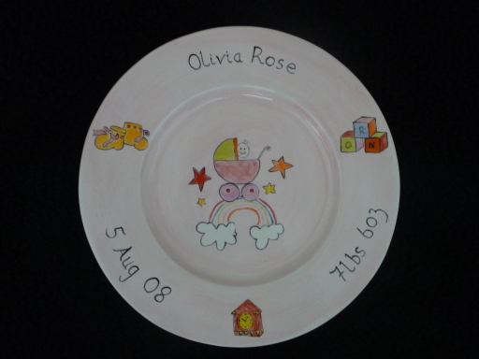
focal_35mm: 38
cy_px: 180
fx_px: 526
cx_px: 240
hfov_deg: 49.0
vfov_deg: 37.7
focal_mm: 6.3
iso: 400
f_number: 3.8
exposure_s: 1/10
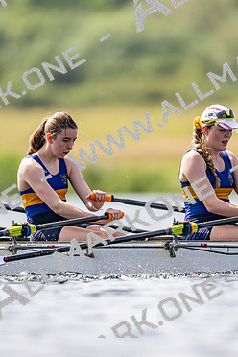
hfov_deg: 1.5
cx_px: 186
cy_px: 173
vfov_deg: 2.2
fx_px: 9271
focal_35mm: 935
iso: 200
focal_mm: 600
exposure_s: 1/2500
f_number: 4
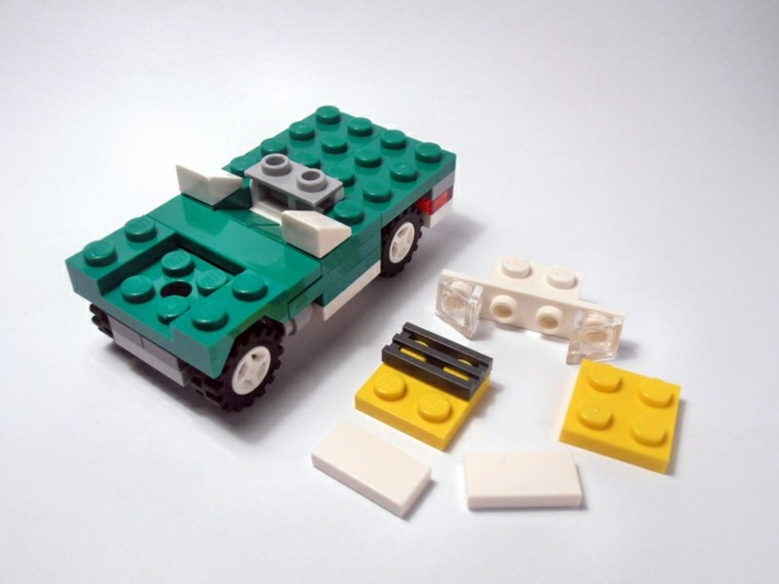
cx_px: 390
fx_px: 833
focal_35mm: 37
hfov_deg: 50.1
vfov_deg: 38.7
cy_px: 292
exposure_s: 1/80
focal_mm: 6.61
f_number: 3.9
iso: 80
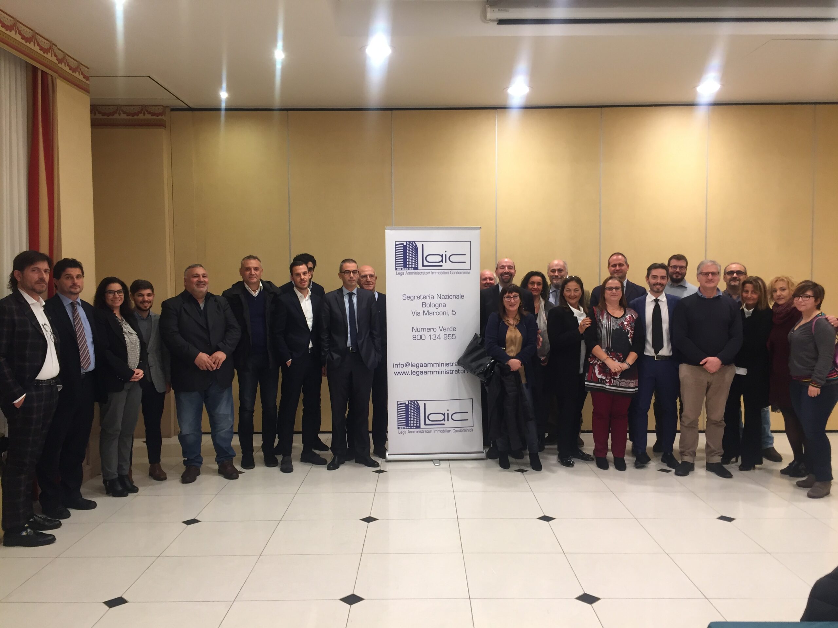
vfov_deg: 48.2
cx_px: 419
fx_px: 702
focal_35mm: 29
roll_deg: +0.3
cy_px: 314
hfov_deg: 61.7
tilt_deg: -2.5
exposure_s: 1/33
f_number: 2.2
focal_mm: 4.15
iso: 100
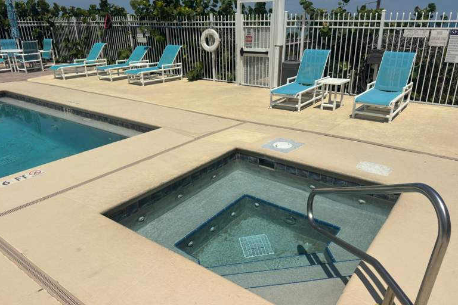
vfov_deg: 49.6
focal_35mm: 26
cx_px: 232
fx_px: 331
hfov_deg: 69.4
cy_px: 150
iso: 100
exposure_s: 1/22222
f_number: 1.78
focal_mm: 6.76
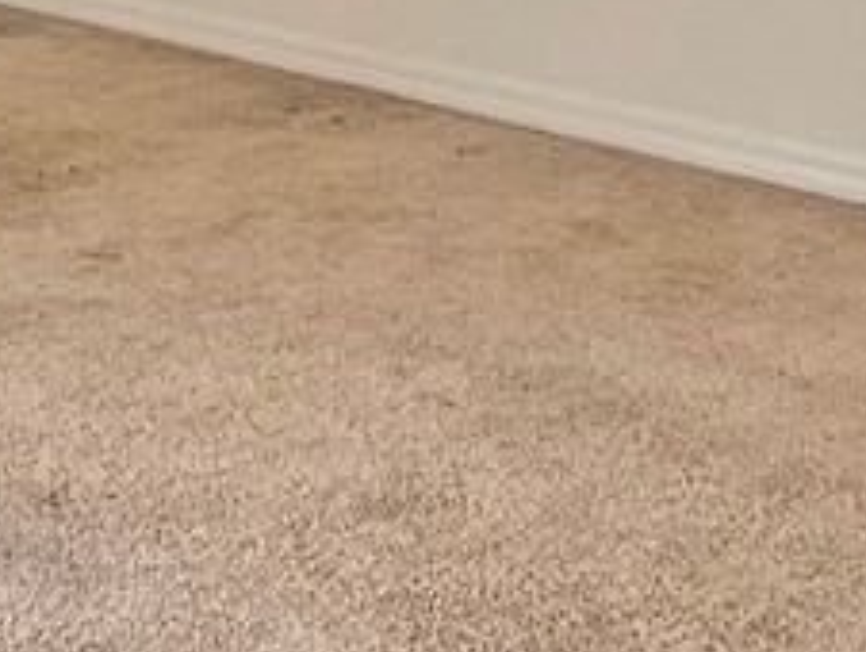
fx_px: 2304
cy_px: -330
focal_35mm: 92
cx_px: -238
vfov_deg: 14.9
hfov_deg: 19.7
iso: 80
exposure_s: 1/60.2
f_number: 2.2
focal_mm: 2.2
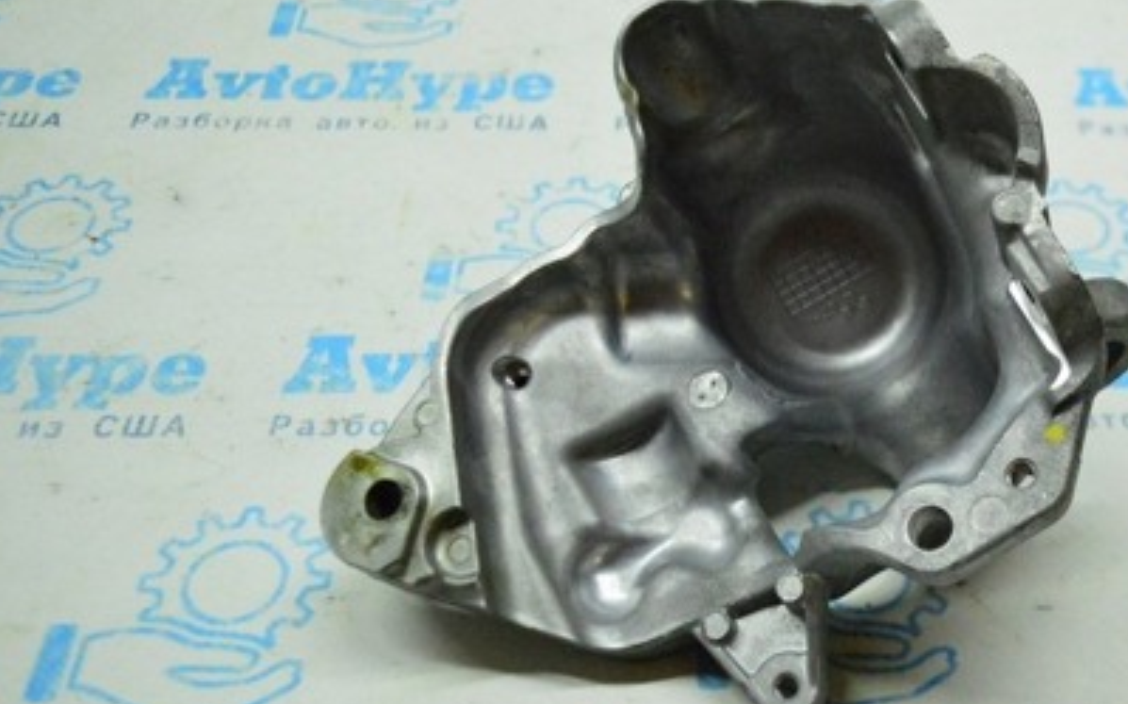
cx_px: 857
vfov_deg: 26.3
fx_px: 1506
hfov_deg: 39.9
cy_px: 352
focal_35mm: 49
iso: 6400
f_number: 3.8
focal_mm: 20
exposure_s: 1/1000
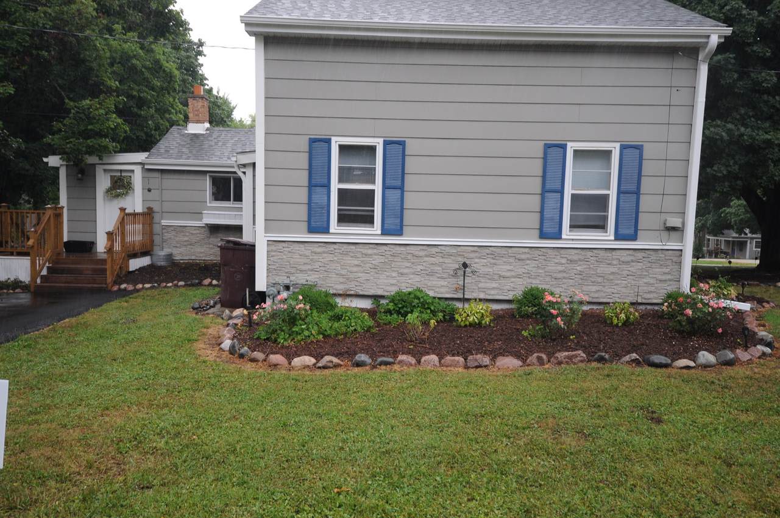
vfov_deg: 45.6
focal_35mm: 28
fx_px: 617
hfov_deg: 64.6
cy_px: 259
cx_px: 390
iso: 200
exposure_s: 1/80
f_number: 4.5
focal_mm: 19
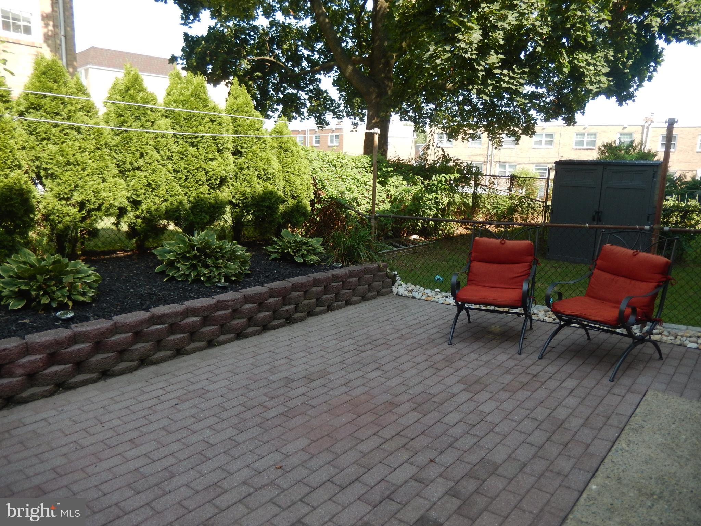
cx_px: 350
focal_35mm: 25
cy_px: 263
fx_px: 506
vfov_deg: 54.9
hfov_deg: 69.4
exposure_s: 1/320
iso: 125
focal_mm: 4.5
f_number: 3.4
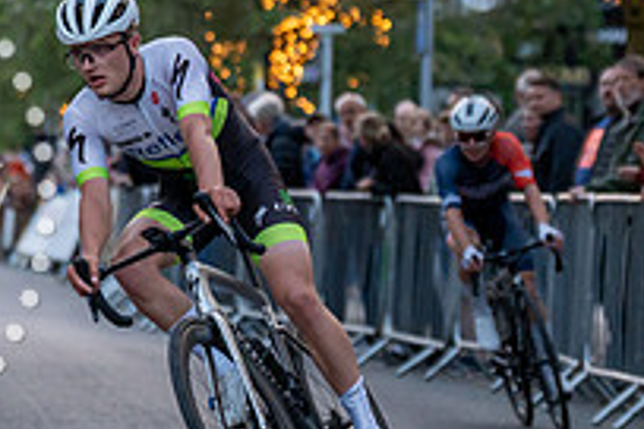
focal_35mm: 287
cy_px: 33
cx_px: 249
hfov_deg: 7.2
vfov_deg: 4.8
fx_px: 5134
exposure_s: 1/1000
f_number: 2.8
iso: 3200
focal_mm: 101
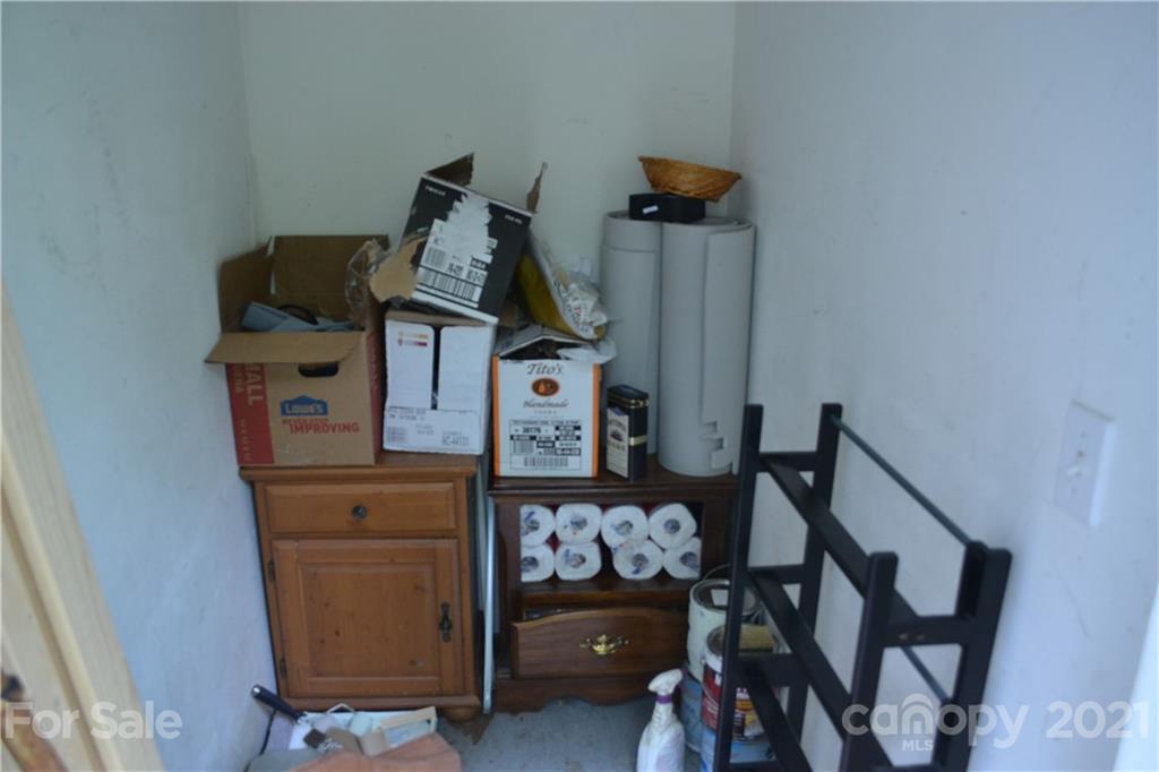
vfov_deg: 47.9
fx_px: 869
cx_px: 580
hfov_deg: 67.4
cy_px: 386
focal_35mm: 27
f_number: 3.5
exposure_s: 1/60
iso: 720
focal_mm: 18
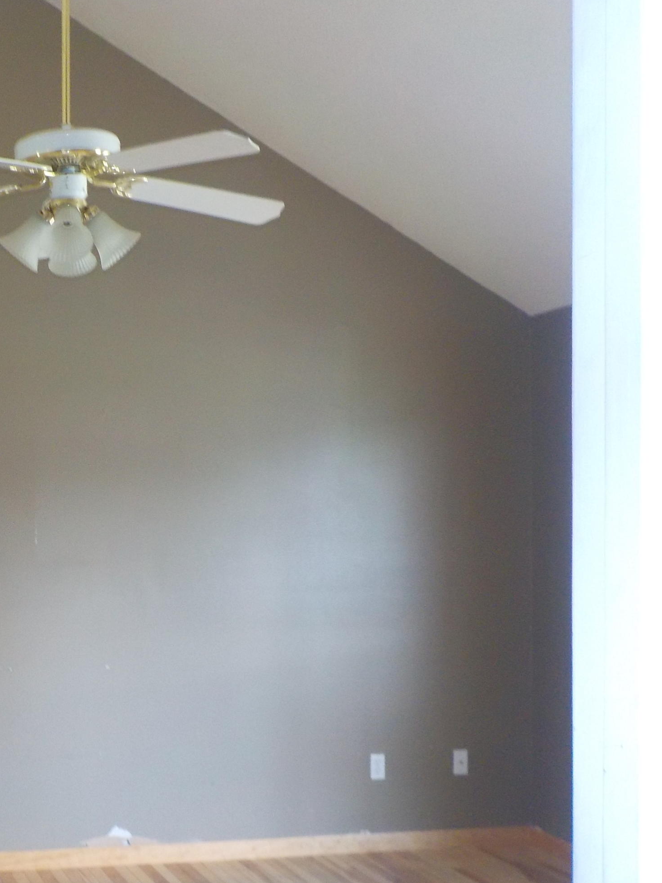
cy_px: 505
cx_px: -10
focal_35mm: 46
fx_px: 1173
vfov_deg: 41.1
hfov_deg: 29.3
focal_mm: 4.1
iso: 250
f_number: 3.3
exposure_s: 1/30
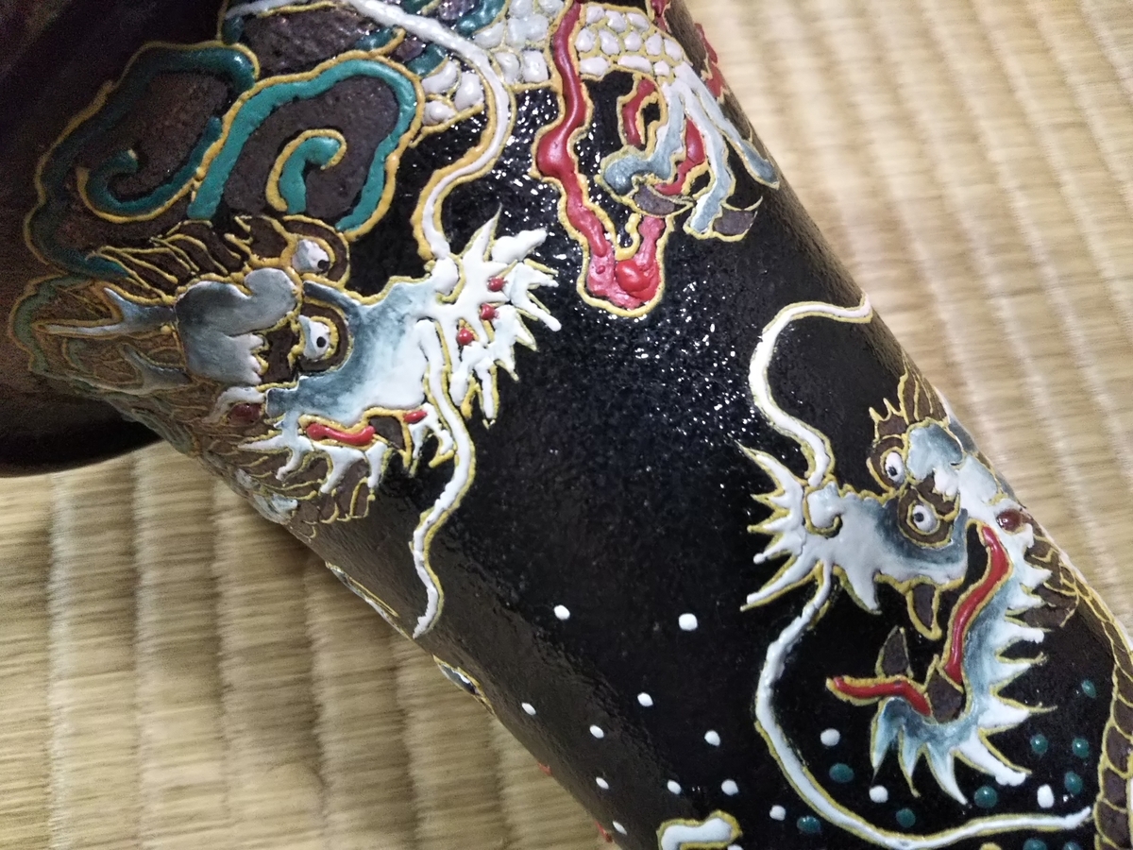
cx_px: 566
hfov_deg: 60.0
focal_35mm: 30
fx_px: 982
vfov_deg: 46.8
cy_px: 425
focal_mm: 4
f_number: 2.2
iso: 250
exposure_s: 1/20
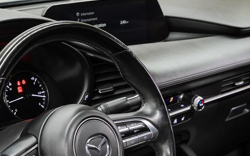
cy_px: 124
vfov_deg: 13.5
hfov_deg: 21.6
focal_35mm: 96
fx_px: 654
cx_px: 97
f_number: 5.6
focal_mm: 37.8
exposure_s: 1/1.25
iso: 100
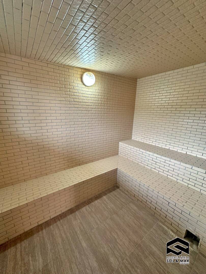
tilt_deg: -11.5
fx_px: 111
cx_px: 103
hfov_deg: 85.7
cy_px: 137
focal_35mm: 14
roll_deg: -2.5
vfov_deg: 102.1
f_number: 2.2
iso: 200
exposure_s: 1/60
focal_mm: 2.22
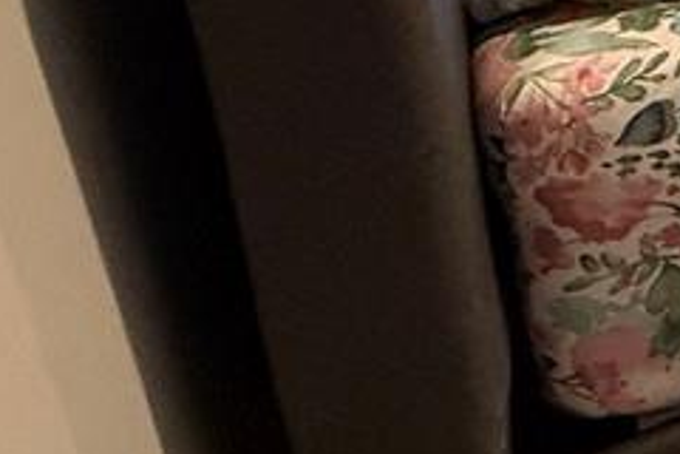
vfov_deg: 17.3
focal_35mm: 62
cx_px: 1391
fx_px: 1171
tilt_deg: -13.8
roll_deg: -0.1
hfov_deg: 18.6
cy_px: -392
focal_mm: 2.22
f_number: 2.2
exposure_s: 1/60
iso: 500
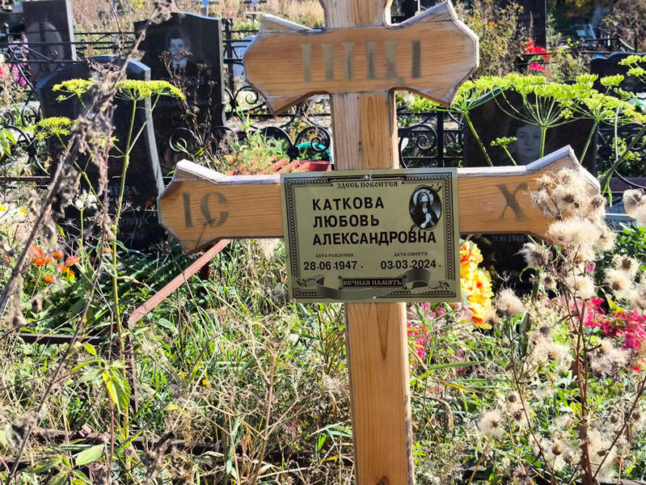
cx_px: 323
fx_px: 934
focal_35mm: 50
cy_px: 242
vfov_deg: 29.1
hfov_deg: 38.2
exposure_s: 1/499
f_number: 1.7
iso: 50
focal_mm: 4.71
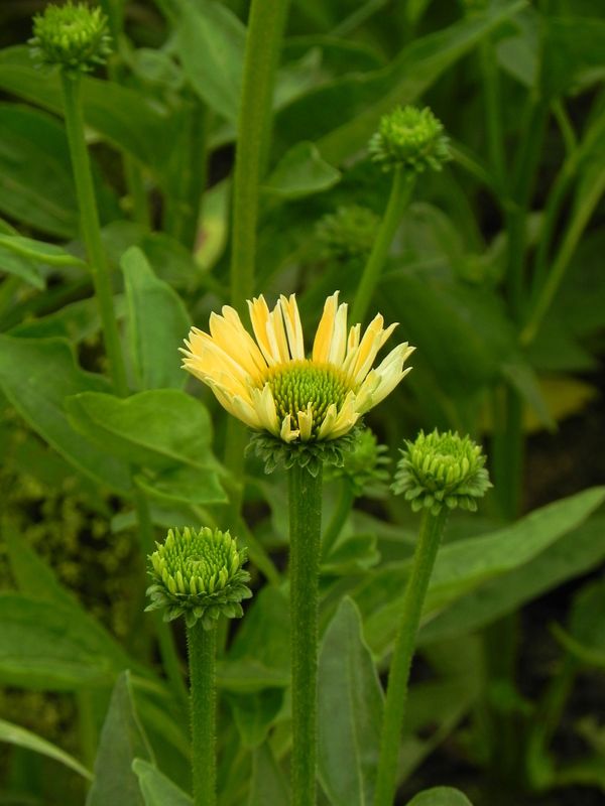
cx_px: 302
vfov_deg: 8.0
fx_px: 5756
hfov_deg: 6.0
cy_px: 403
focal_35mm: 247
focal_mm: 44
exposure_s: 1/40
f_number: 5
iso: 160
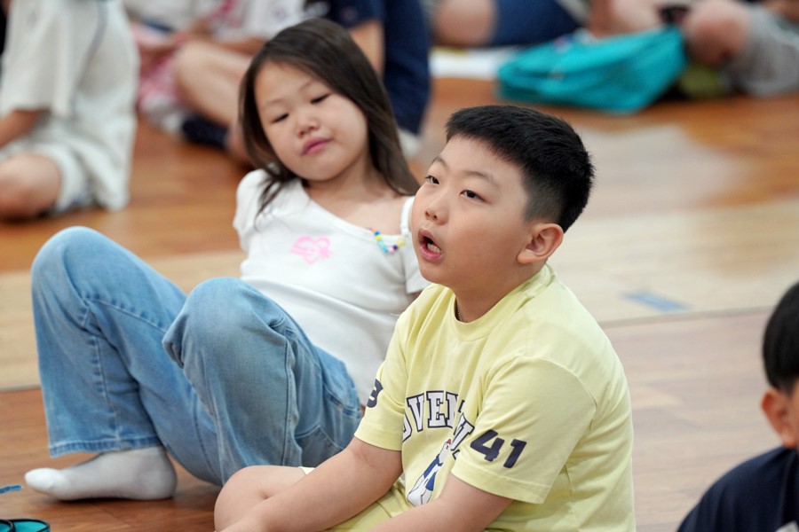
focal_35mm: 200
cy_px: 266
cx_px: 400
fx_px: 4439
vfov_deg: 6.9
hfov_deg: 10.3
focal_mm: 200
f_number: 4
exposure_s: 1/250
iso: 2500
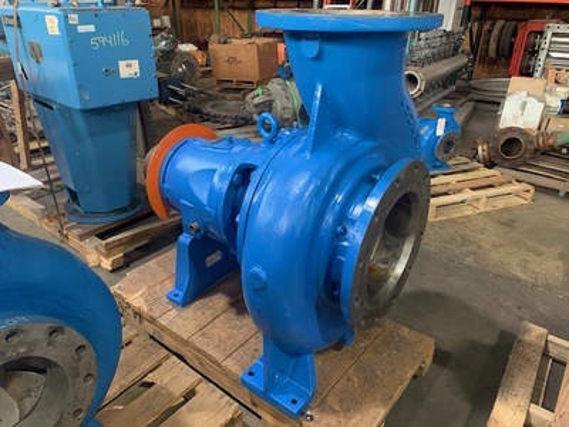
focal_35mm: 26
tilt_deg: -26.7
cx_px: 284
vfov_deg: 53.1
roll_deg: +0.0
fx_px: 427
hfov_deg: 67.3
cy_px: 214
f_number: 1.8
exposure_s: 1/60
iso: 320
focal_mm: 4.25
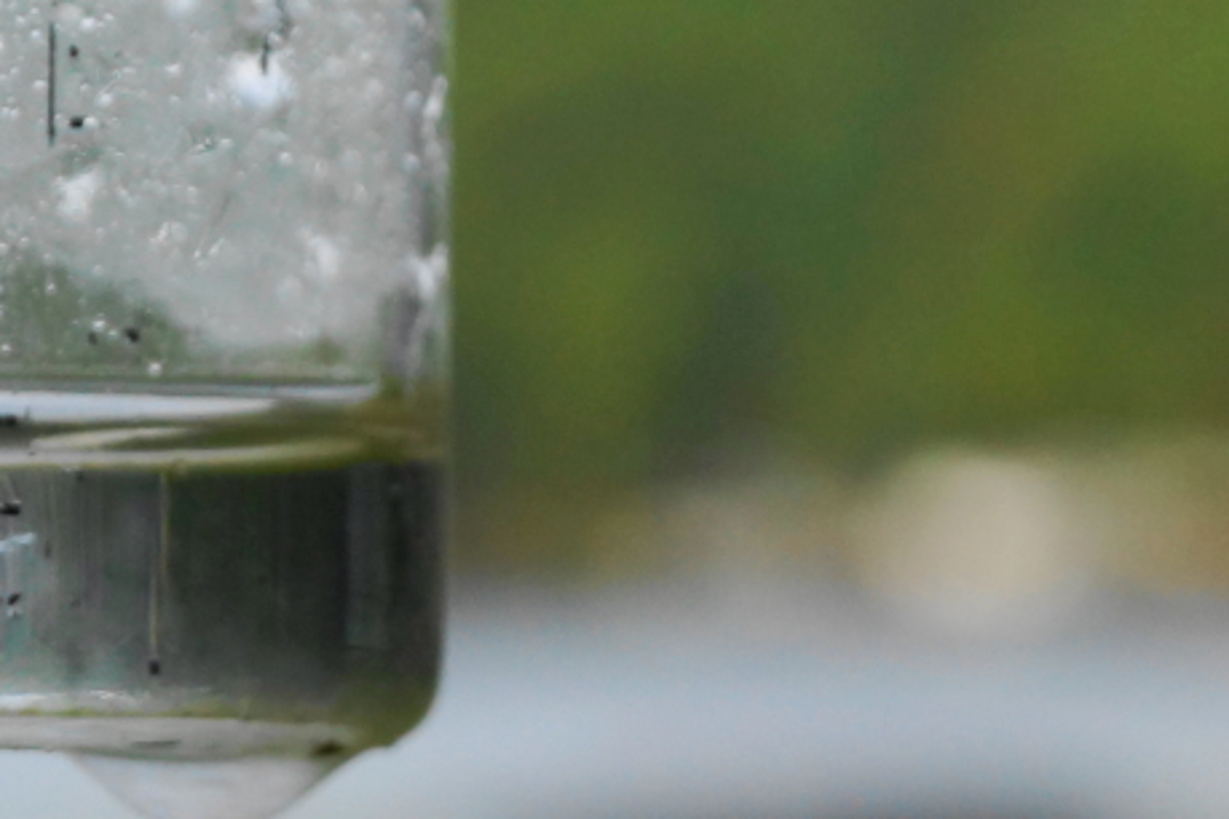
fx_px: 5564
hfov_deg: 12.4
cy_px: 691
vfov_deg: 8.4
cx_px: -91
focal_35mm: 163
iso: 400
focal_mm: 50
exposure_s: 1/200
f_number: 8
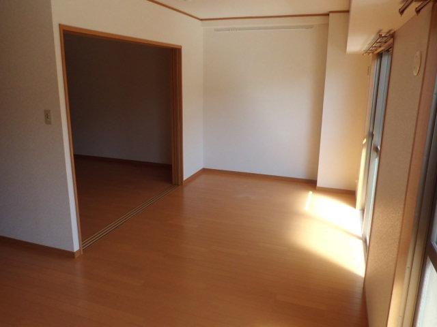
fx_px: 328
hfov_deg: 67.3
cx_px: 218
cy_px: 164
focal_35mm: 26
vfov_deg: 53.1
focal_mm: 4.6
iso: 100
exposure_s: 1/100
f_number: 3.2
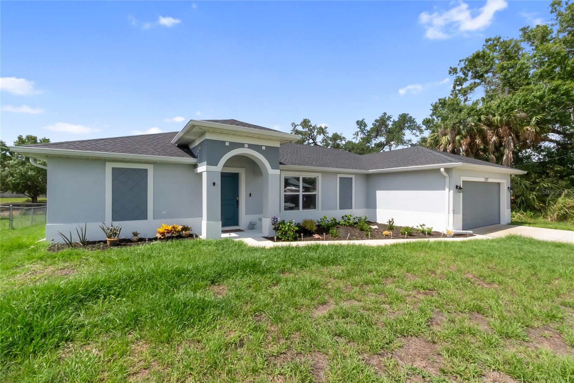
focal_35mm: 15
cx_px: 287
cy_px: 192
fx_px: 239
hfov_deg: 100.4
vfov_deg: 77.3
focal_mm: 10
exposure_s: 1/125
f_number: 22
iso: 250
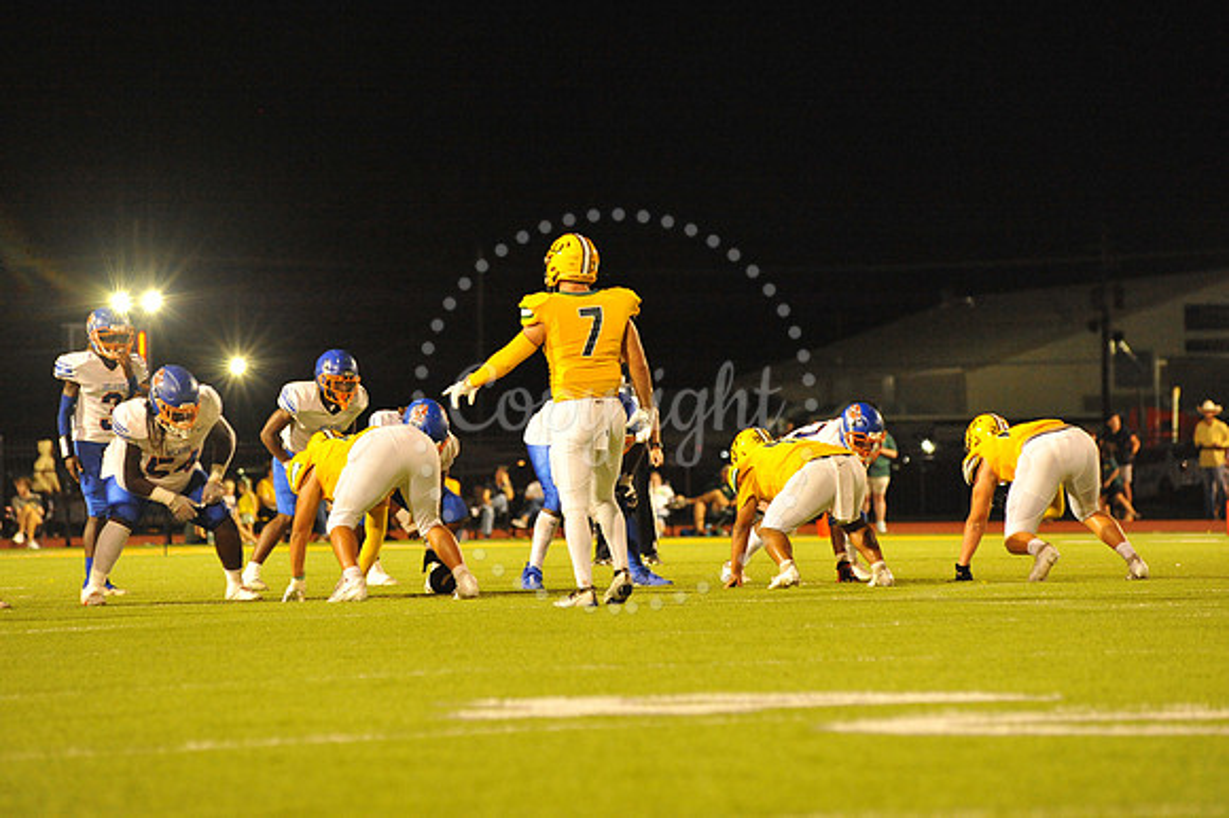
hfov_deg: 10.3
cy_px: 409
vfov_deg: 6.9
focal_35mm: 200
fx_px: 6824
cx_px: 614
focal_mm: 200
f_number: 5.6
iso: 6400
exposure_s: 1/200
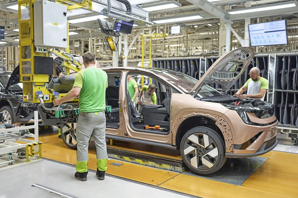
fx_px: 290
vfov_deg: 37.9
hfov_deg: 54.4
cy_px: 99
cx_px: 149
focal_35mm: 35
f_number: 2
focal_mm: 35
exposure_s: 1/500
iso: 800
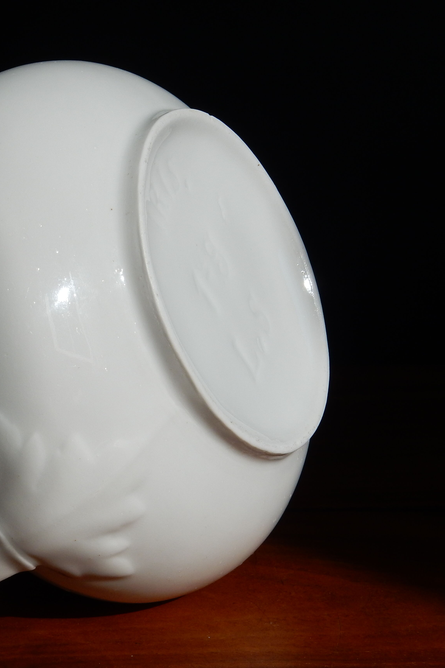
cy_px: 333
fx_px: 1112
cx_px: 45
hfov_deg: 22.1
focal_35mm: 60
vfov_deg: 33.4
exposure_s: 1/1000
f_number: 4.2
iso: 125
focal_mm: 7.6
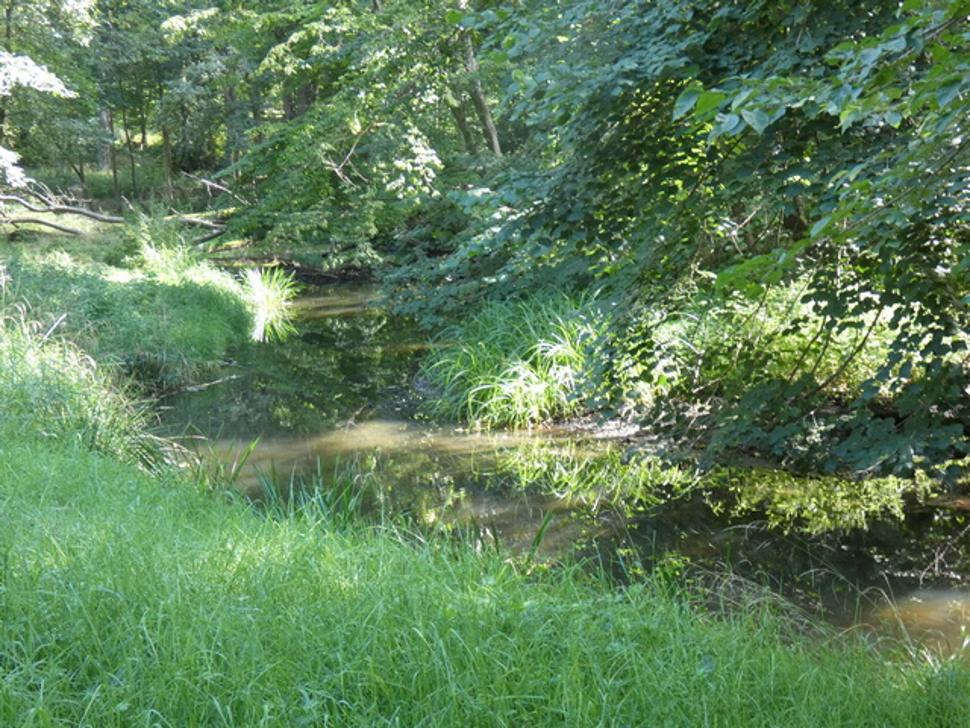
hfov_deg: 33.2
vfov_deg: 25.2
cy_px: 364
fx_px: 1625
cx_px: 485
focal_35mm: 58
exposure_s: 1/80
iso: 500
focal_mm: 10.4
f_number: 4.1
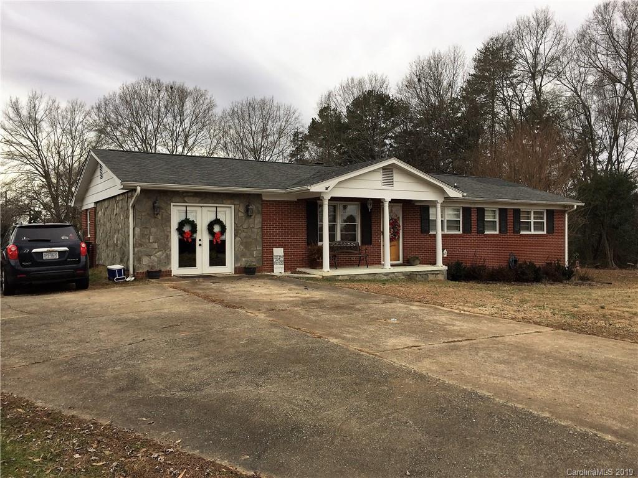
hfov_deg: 61.7
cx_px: 319
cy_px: 239
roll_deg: -1.1
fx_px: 534
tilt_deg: -1.0
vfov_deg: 48.2
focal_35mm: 29
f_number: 2.2
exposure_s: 1/648
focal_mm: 4.15
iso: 32
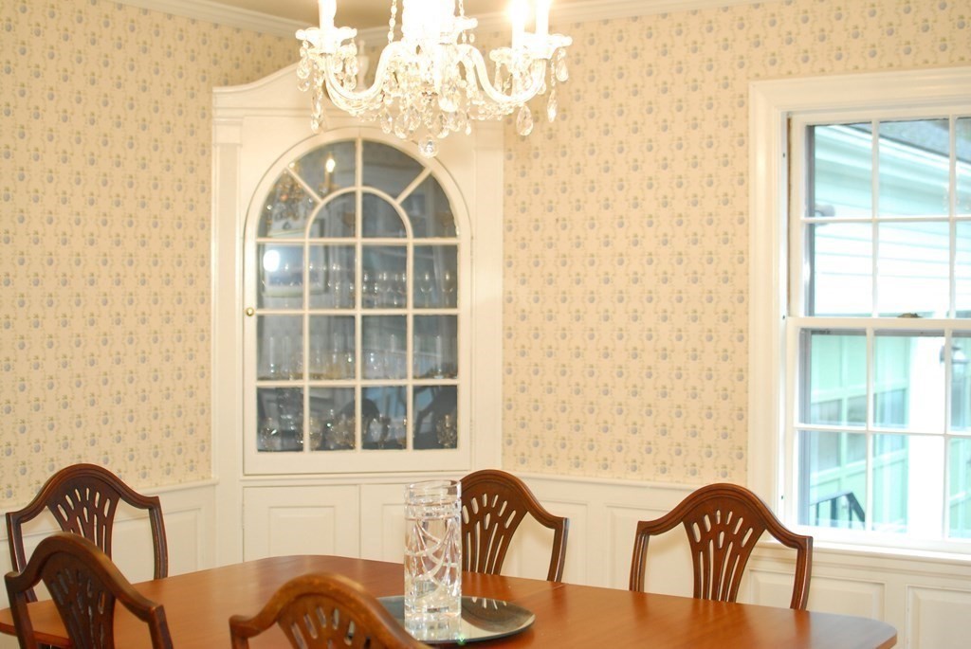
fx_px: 1417
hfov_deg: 37.8
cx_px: 486
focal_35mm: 52
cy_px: 324
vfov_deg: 25.8
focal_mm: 35
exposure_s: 1/80
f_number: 2.5
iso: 640
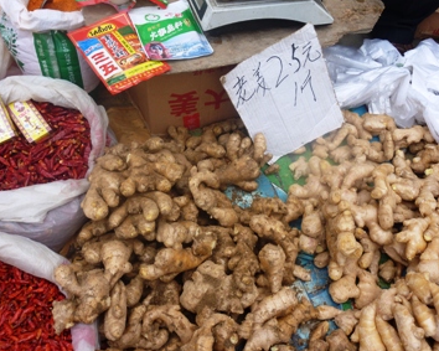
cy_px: 177
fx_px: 481
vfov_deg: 40.1
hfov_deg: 49.1
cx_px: 231
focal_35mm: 37
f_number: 3.5
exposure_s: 1/100
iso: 80
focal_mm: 5.7
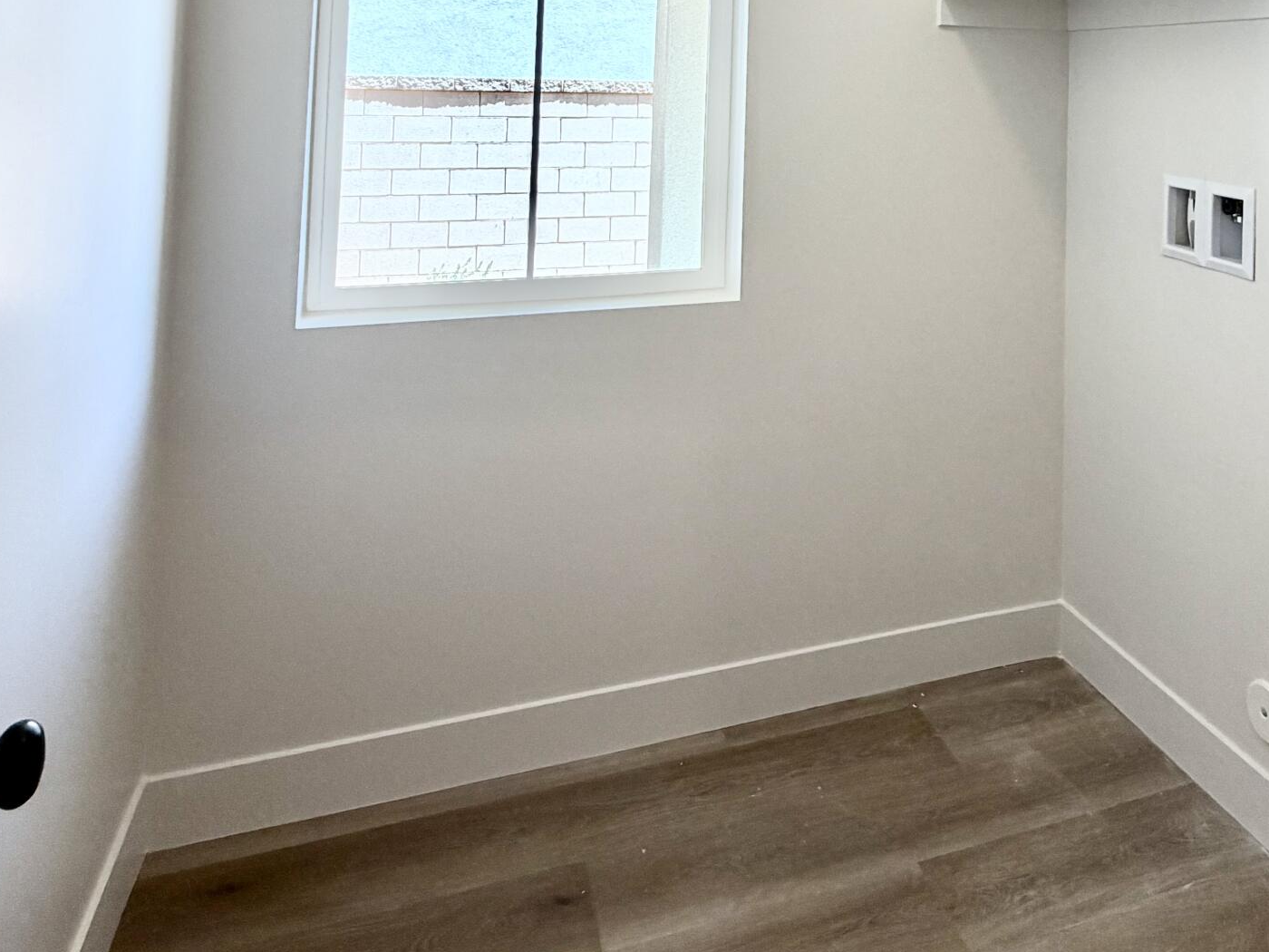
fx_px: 1100
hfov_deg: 57.7
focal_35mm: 30
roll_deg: -1.5
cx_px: 912
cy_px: 16
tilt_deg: +3.7
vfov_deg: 41.2
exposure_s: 1/120
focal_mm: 2.22
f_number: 2.2
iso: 64
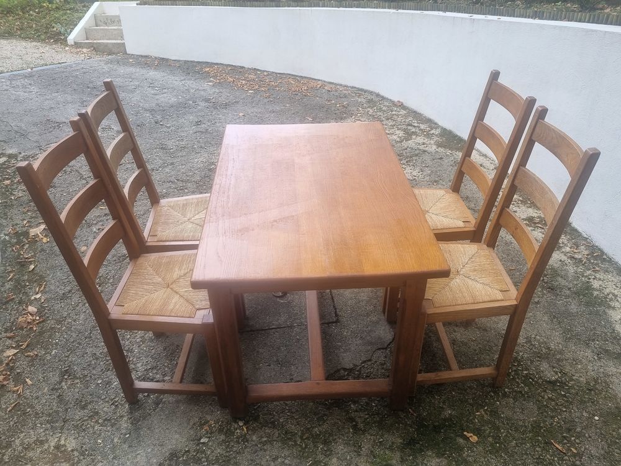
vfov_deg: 53.1
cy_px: 233
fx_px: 466
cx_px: 310
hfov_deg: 67.3
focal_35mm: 26
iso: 64
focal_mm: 5.4
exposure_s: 1/100
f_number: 1.8
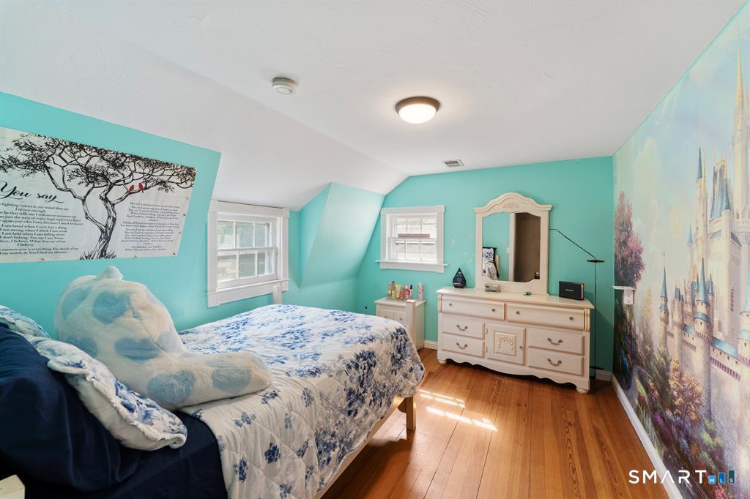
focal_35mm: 14
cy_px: 250
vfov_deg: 81.2
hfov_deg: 104.3
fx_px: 292
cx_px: 375
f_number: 8
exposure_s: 1/15
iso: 800
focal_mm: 14
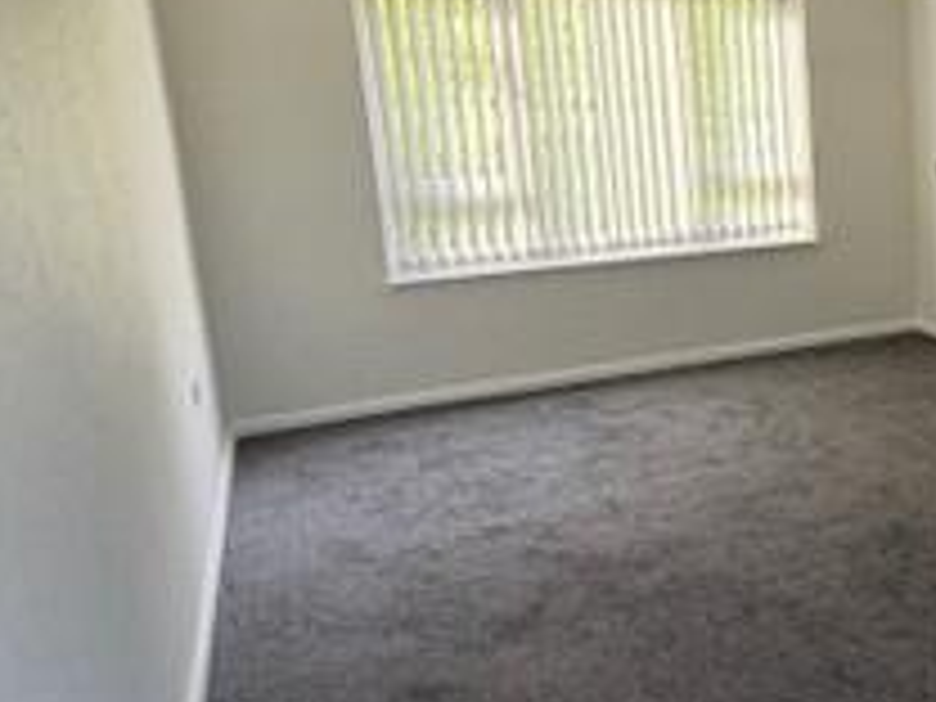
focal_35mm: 43
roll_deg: +1.5
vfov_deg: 33.5
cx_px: 1030
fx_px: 1163
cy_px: 297
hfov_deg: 36.9
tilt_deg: -11.4
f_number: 2.2
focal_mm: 2.22
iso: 125
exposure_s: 1/121
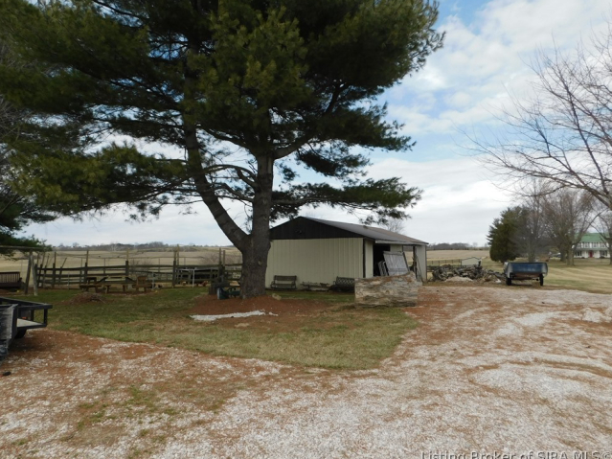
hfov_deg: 71.6
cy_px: 227
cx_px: 297
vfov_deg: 56.8
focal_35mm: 24
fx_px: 424
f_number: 3
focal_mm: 4
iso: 125
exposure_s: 1/1000
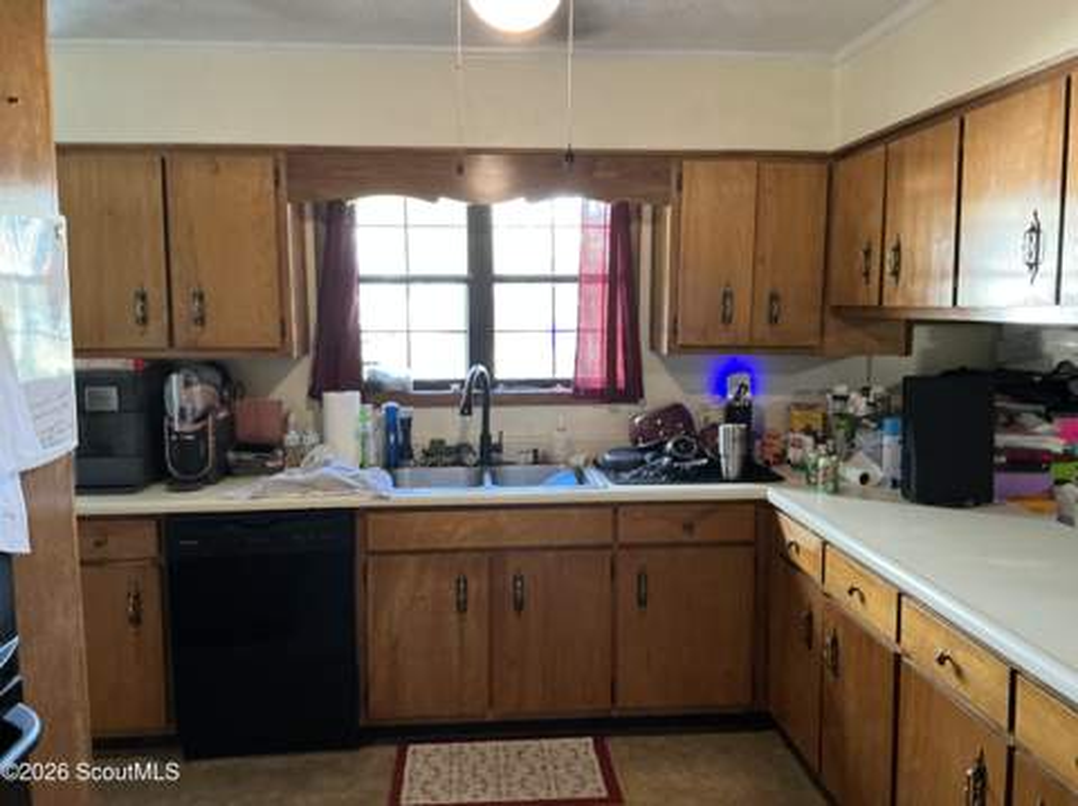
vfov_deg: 49.7
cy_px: 403
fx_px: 871
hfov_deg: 63.5
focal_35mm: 28
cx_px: 539
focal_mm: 3
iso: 320
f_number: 1.8
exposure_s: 1/40
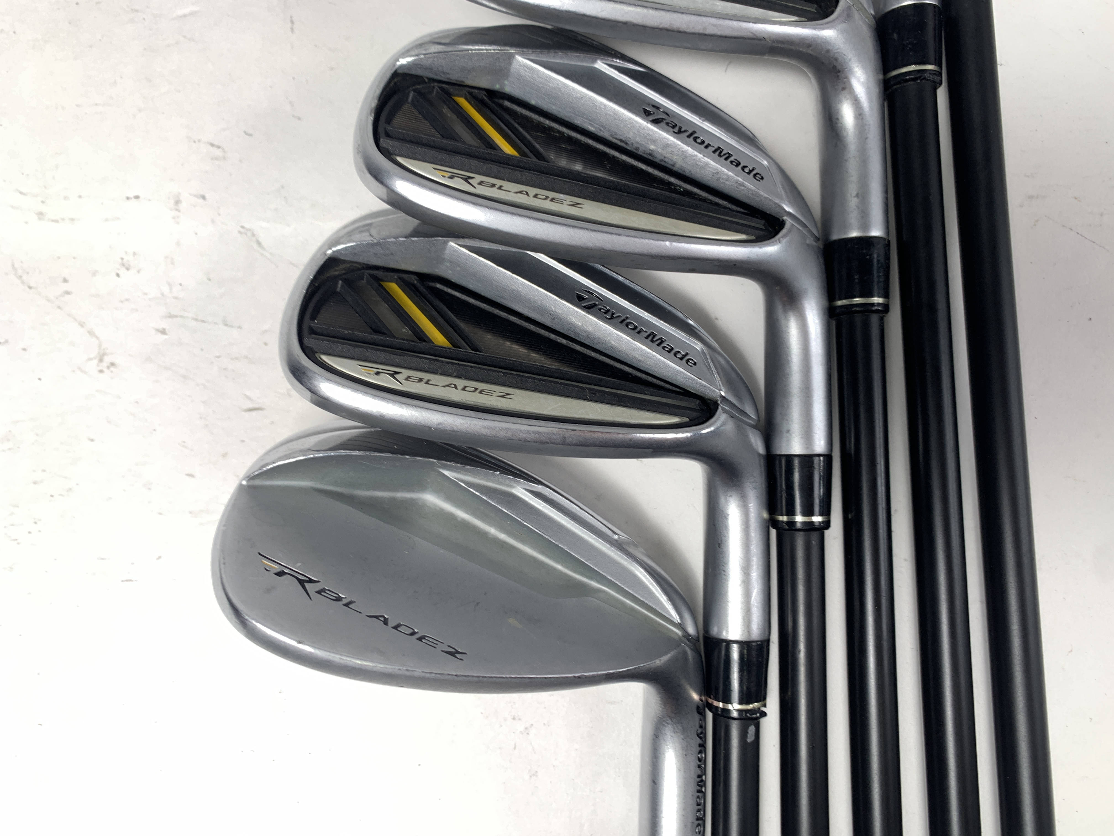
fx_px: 837
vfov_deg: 53.1
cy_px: 418
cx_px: 557
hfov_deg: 67.3
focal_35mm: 26
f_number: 1.8
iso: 32
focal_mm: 4.25
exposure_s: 1/120
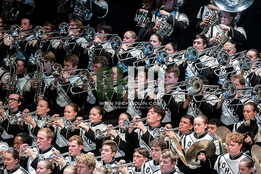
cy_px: 87
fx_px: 2174
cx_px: 130
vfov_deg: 4.6
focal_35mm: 300
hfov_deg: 6.9
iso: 4000
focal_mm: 200
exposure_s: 1/500
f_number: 4
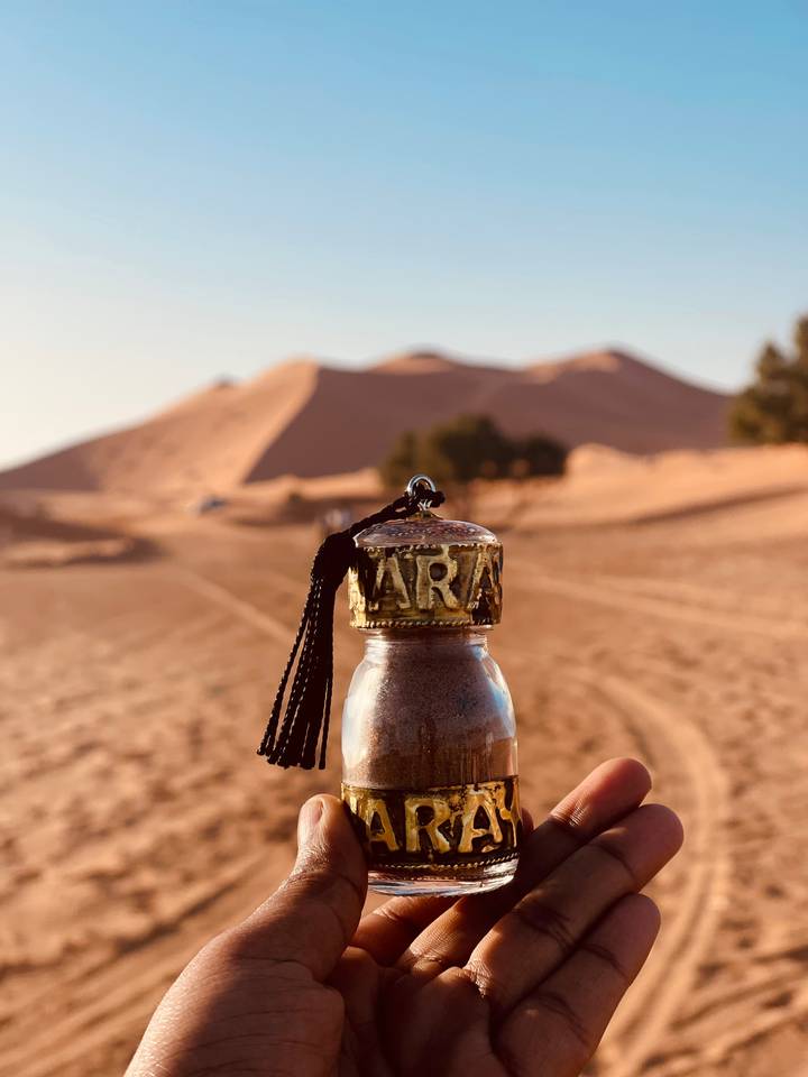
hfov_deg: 22.9
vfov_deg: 30.3
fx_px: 1992
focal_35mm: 64
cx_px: 404
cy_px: 538
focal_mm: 7.5
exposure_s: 1/1488
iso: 32
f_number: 2.2
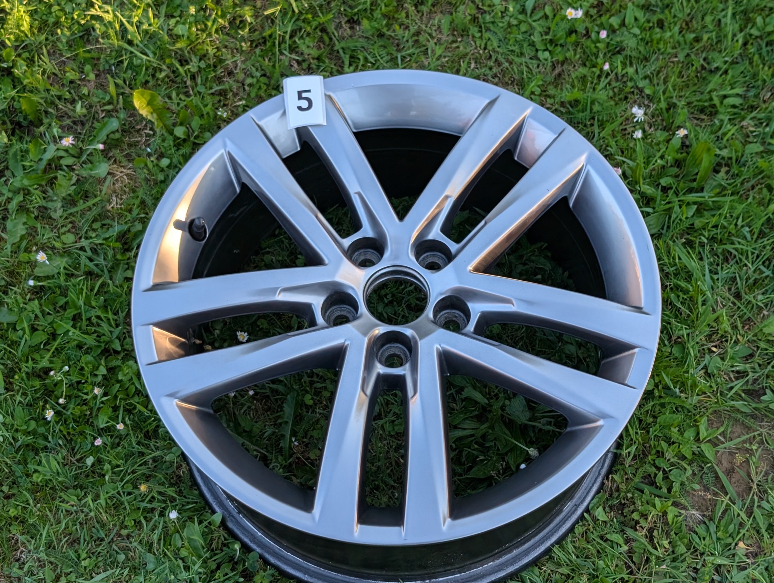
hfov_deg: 38.9
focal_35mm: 49
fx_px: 1097
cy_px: 292
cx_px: 387
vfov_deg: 29.7
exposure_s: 1/622
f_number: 1.68
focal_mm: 6.9
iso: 134
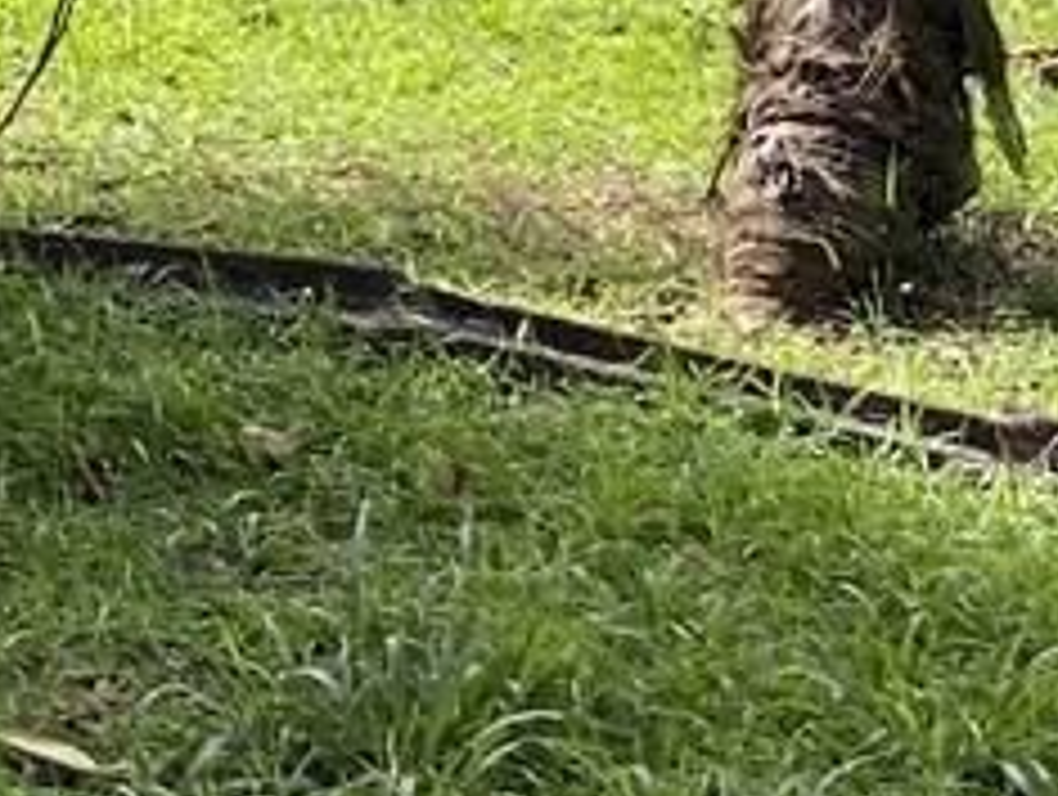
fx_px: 4867
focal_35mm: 159
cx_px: 131
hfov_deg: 12.3
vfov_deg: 8.8
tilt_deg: -7.5
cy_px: -814
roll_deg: +1.2
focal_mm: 4.25
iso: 32
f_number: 1.8
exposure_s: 1/332
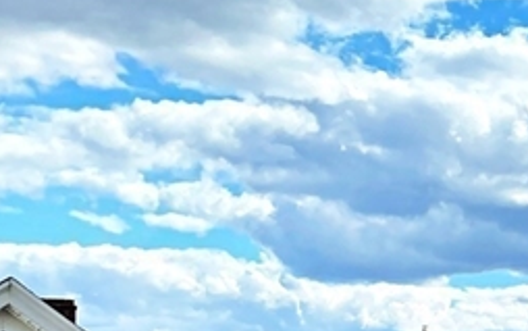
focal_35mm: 111
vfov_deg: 11.5
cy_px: 431
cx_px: 921
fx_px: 1598
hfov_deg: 16.1
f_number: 1.6
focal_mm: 4.2
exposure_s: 1/5291
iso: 32
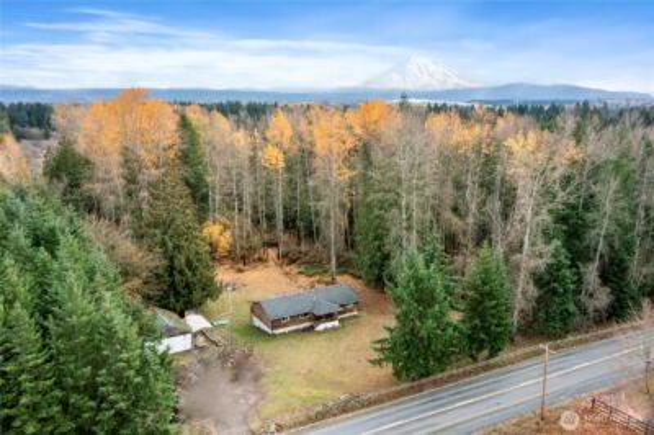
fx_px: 508
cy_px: 218
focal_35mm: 28
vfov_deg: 46.3
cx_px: 327
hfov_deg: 65.5
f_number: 11
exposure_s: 1/120
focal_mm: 10.26
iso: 800
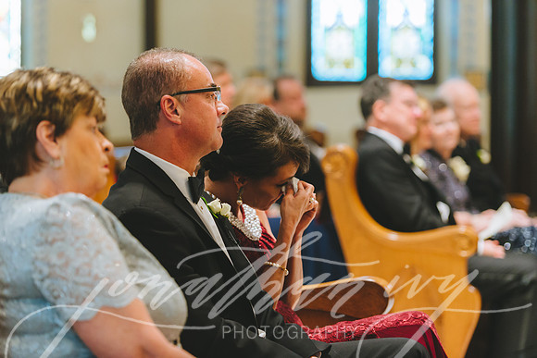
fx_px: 1820
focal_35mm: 122
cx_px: 268
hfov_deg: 16.8
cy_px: 179
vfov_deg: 11.2
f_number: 2.8
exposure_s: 1/125
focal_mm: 122
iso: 2500
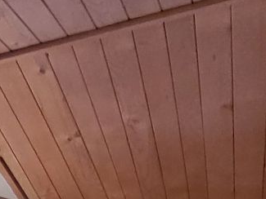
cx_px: -31
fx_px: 630
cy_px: 559
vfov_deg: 11.9
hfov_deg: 22.4
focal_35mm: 82
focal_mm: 1.74
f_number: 2.2
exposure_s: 1/50
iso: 400
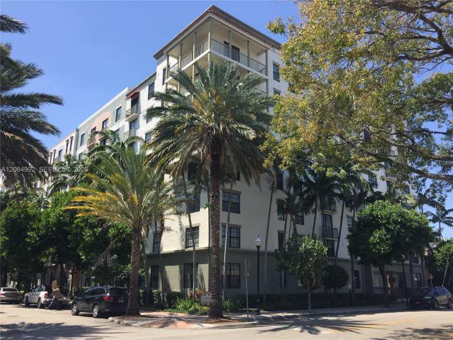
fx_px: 380
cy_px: 170
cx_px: 226
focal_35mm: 29
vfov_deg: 48.2
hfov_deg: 61.7
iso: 32
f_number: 2.2
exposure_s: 1/1319
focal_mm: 4.15
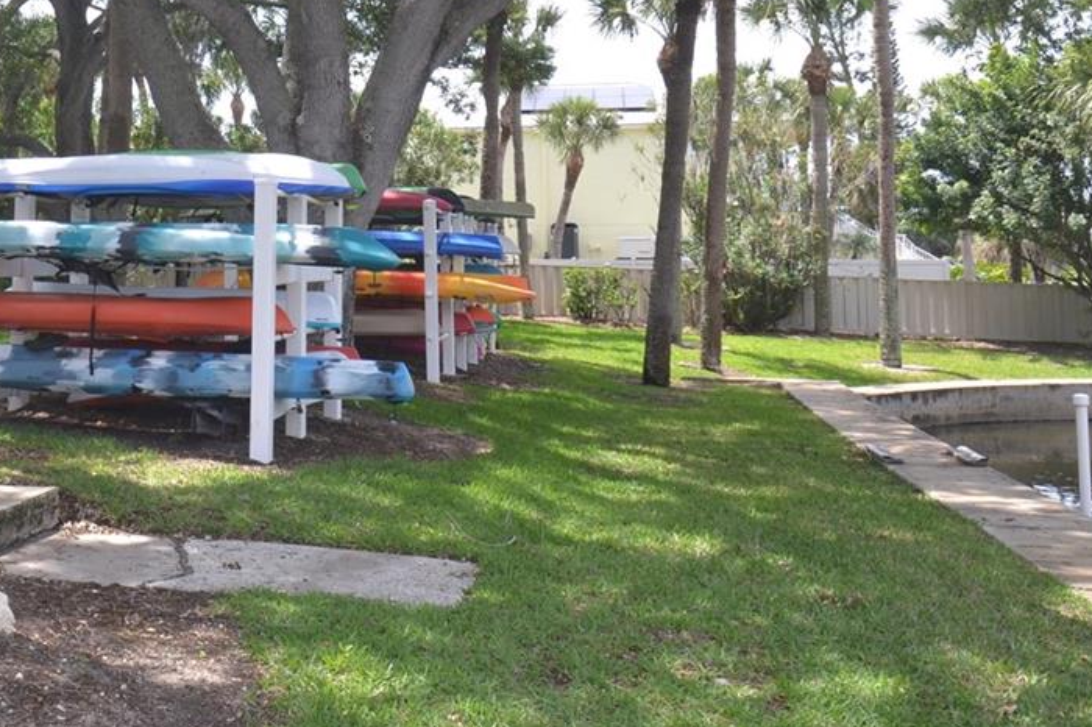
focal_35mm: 48
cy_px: 119
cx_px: 239
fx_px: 1455
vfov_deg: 27.3
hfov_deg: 39.7
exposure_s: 1/125
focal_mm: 14
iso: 100
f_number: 5.6
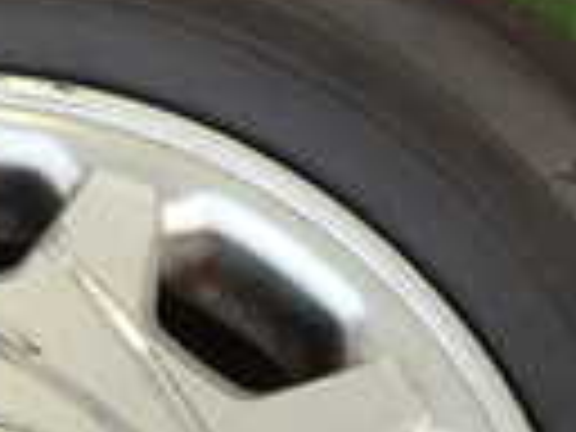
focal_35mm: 117
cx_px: -86
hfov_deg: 16.3
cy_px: 801
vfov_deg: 11.6
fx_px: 1947
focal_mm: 4.5
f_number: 2.8
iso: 100
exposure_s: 1/125
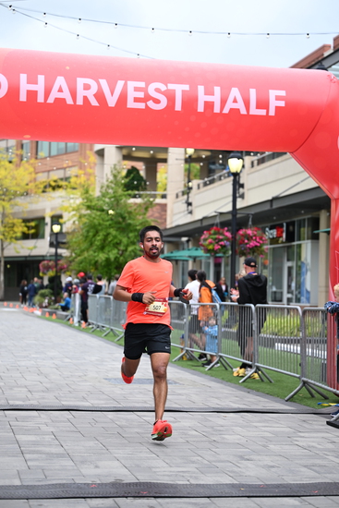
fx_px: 988
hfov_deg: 19.5
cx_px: 170
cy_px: 254
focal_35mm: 70
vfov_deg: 28.8
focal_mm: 70
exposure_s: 1/2000
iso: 640
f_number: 2.8
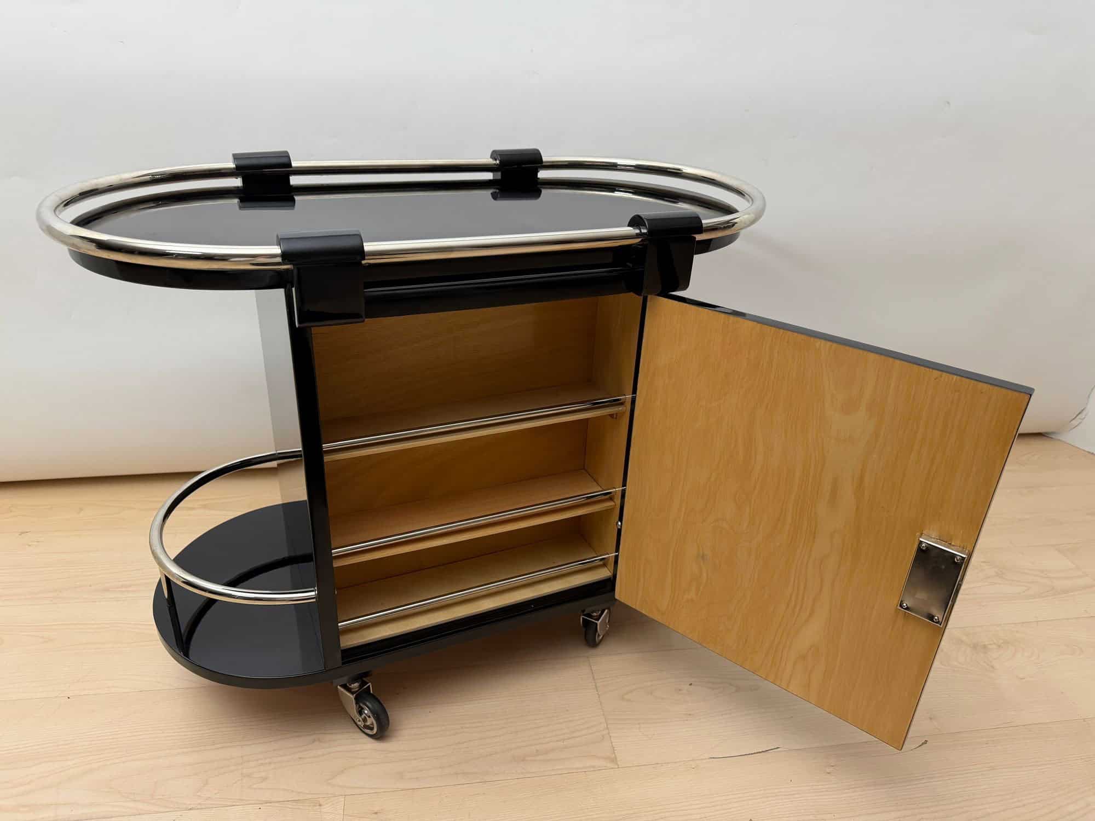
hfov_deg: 71.6
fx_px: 759
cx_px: 548
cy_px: 410
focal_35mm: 24
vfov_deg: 56.8
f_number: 1.8
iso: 200
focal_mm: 6.8
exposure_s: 1/86
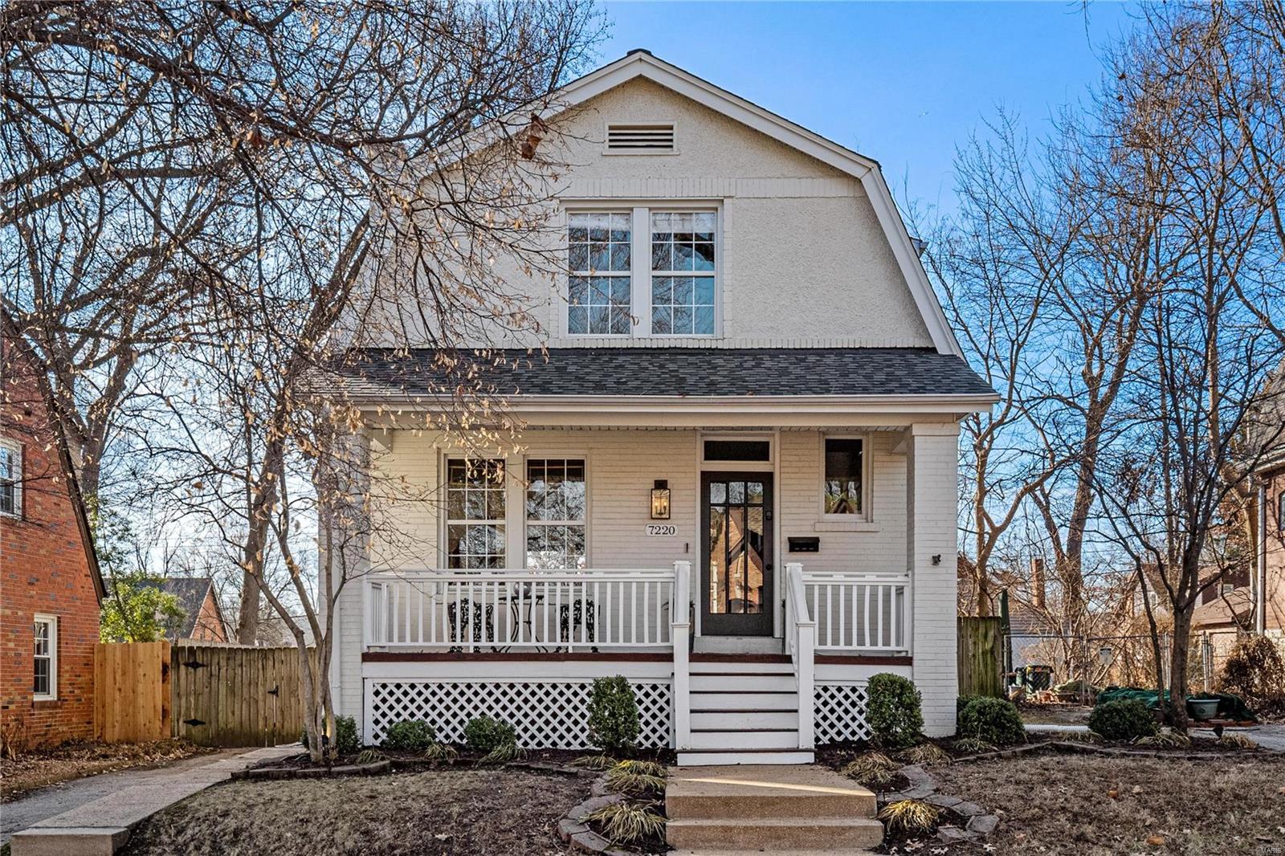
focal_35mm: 36
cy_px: 428
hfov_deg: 53.1
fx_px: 1285
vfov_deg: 36.9
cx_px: 642
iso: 400
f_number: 8
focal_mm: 18
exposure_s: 1/250
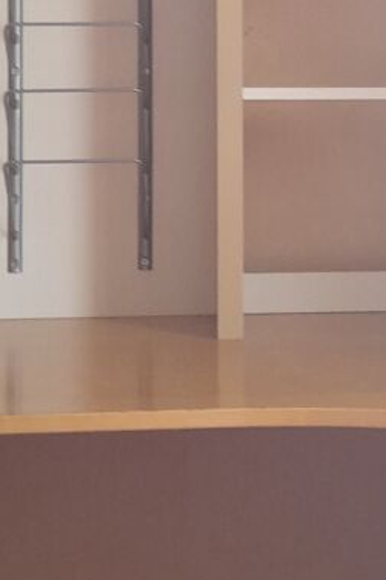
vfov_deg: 21.7
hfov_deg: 14.7
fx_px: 1481
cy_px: 62
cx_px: 349
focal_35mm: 92
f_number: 2
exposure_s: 1/60
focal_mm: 4.6
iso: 200
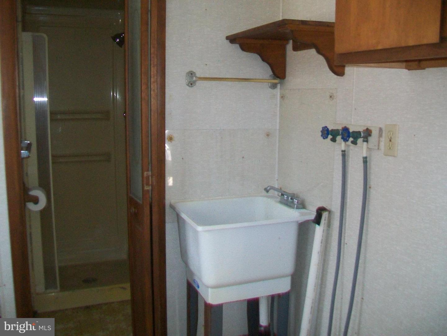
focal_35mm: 34
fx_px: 439
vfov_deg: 41.8
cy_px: 168
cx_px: 224
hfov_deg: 54.0
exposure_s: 1/60
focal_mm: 6.1
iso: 160
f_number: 2.7
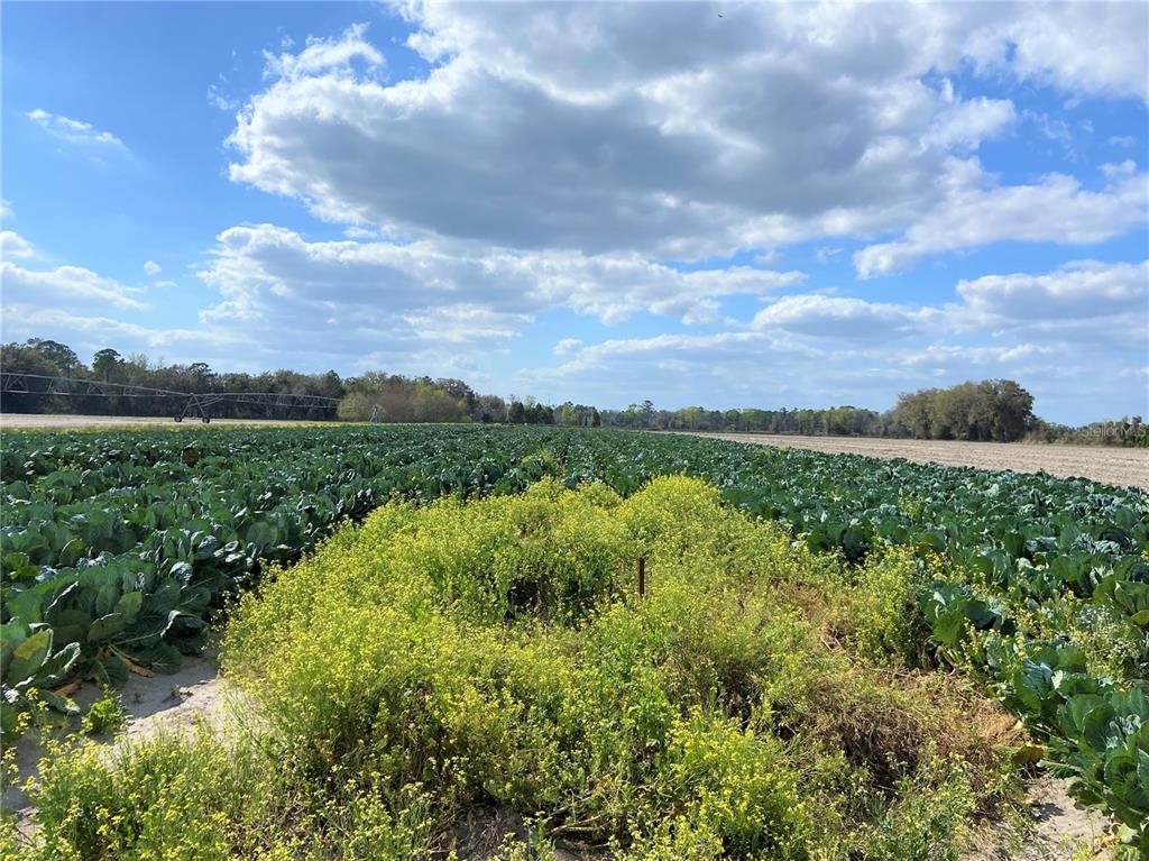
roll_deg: -2.8
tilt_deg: +0.4
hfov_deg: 67.3
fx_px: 863
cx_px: 574
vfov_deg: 53.0
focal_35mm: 26
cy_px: 430
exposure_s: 1/6061
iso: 32
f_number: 1.8
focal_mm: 4.25
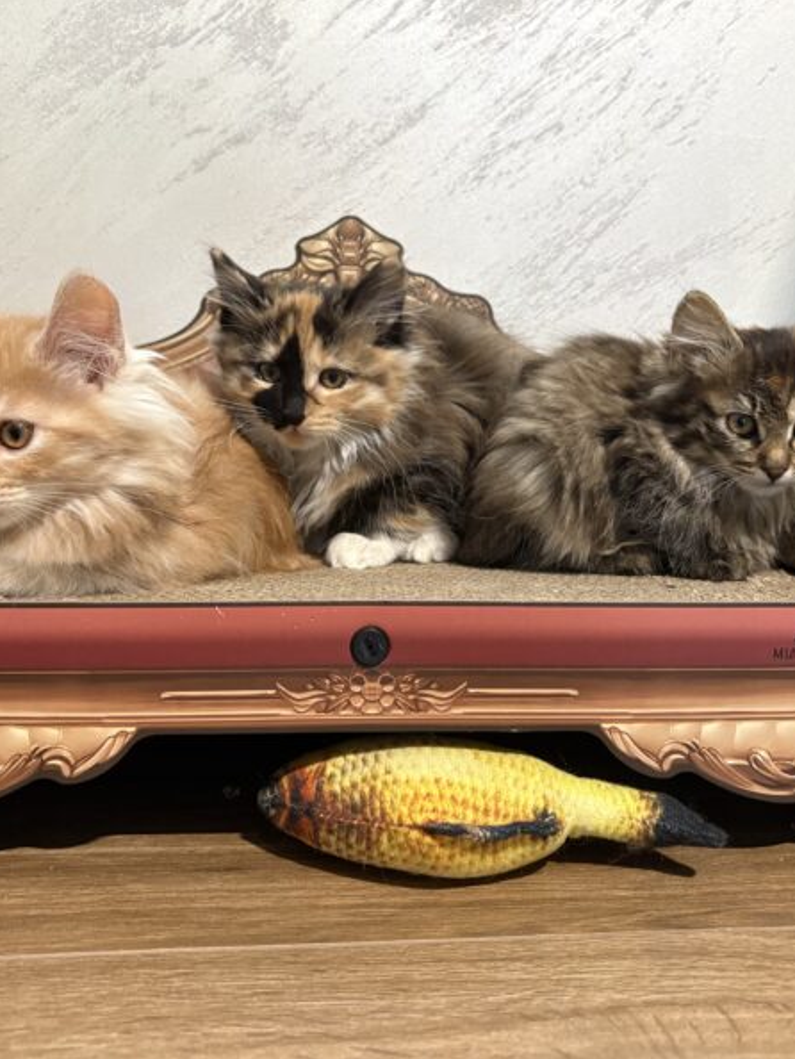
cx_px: 394
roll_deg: -0.5
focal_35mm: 35
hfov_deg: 40.7
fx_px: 1071
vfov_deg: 52.6
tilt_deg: -5.6
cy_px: 526
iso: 250
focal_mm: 5.96
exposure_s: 1/50
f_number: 1.6
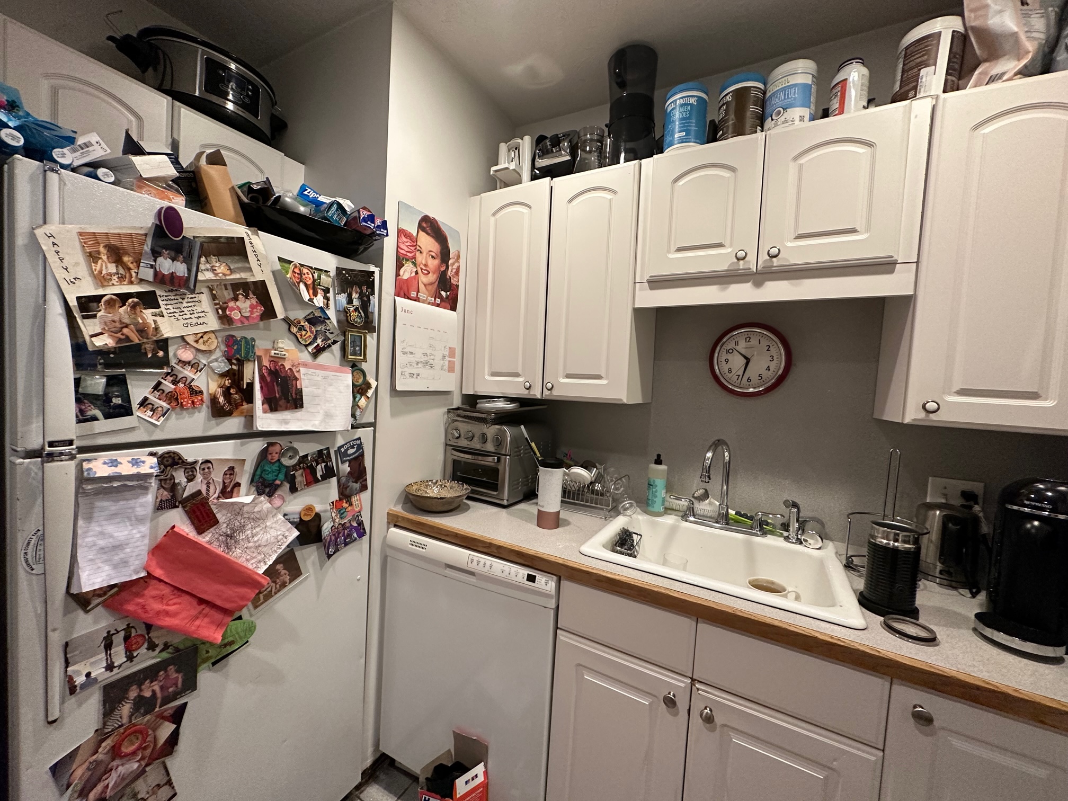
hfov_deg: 102.1
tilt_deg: -2.9
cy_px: 400
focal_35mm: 14
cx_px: 534
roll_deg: -3.2
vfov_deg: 85.7
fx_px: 432
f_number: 2.2
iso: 250
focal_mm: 2.22
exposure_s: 1/120
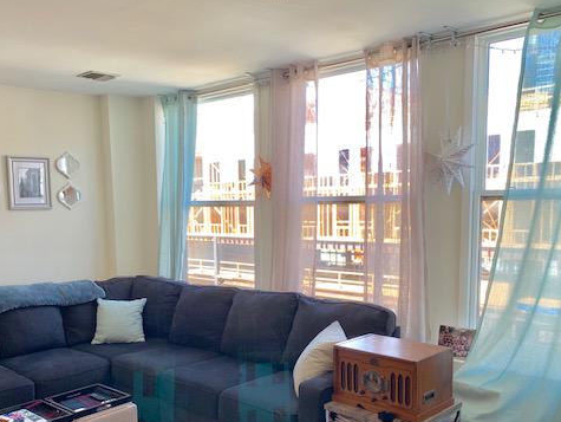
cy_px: 277
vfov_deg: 40.3
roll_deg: +1.7
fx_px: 568
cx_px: 242
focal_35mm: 35
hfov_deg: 52.4
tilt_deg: -7.3
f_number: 1.8
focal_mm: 4.25
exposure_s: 1/120
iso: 50
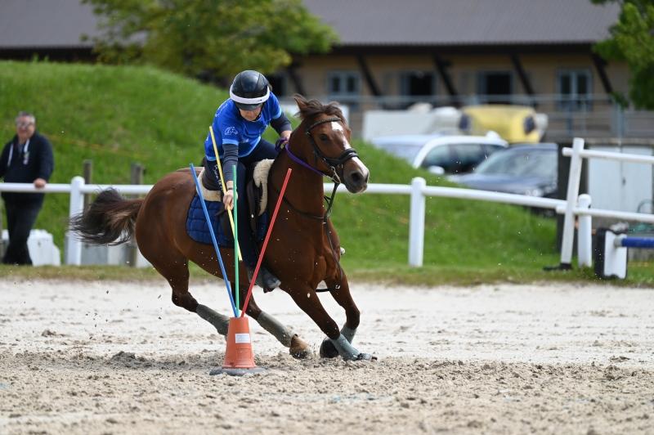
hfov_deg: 6.2
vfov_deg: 4.2
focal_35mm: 330
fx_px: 5990
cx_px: 327
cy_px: 218
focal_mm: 330
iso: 450
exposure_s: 1/1250
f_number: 5.3
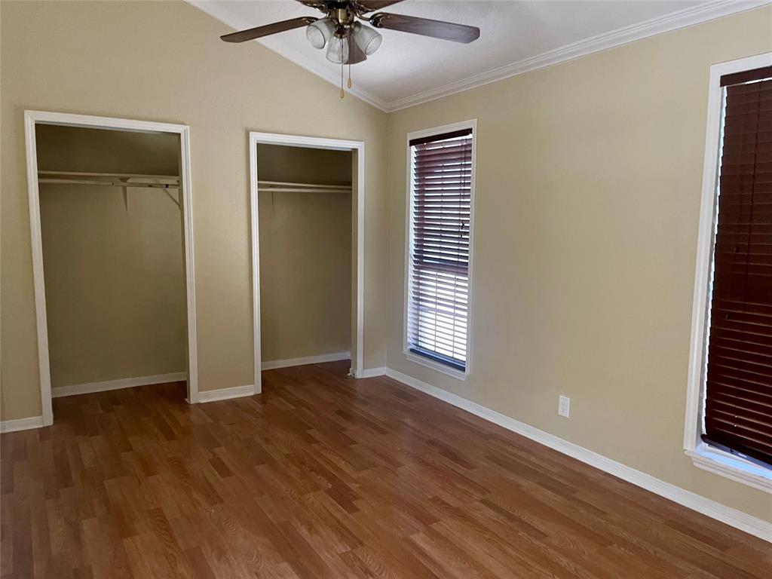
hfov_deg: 69.4
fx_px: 558
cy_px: 290
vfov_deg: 54.9
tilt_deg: -7.8
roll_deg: -0.2
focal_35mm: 25
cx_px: 386
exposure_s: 1/30
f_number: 1.6
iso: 500
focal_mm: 5.1
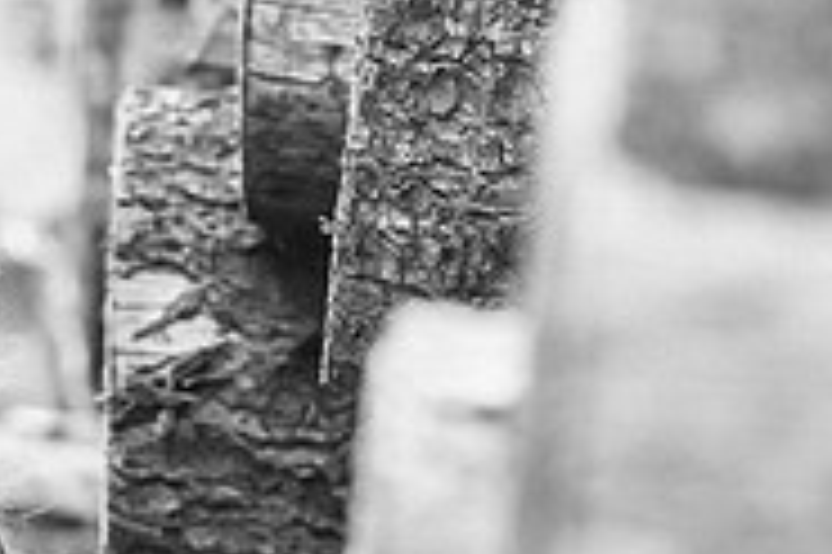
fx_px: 6165
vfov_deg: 5.1
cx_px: 135
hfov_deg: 7.7
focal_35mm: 267
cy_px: 826
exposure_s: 1/800
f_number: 2.8
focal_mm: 85
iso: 640
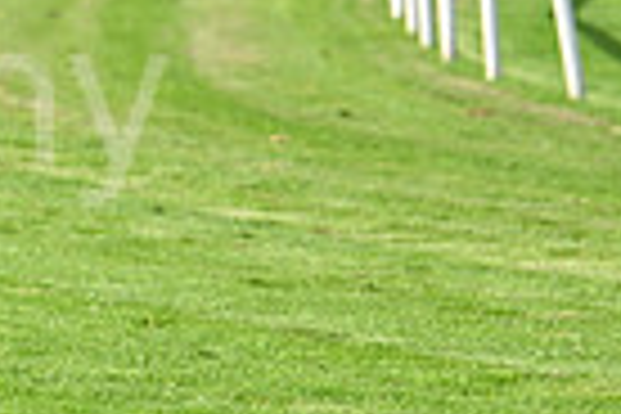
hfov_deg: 3.3
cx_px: -405
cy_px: -119
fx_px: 10867
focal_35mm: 630
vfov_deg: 2.2
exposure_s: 1/2000
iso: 500
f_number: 5
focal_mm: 150
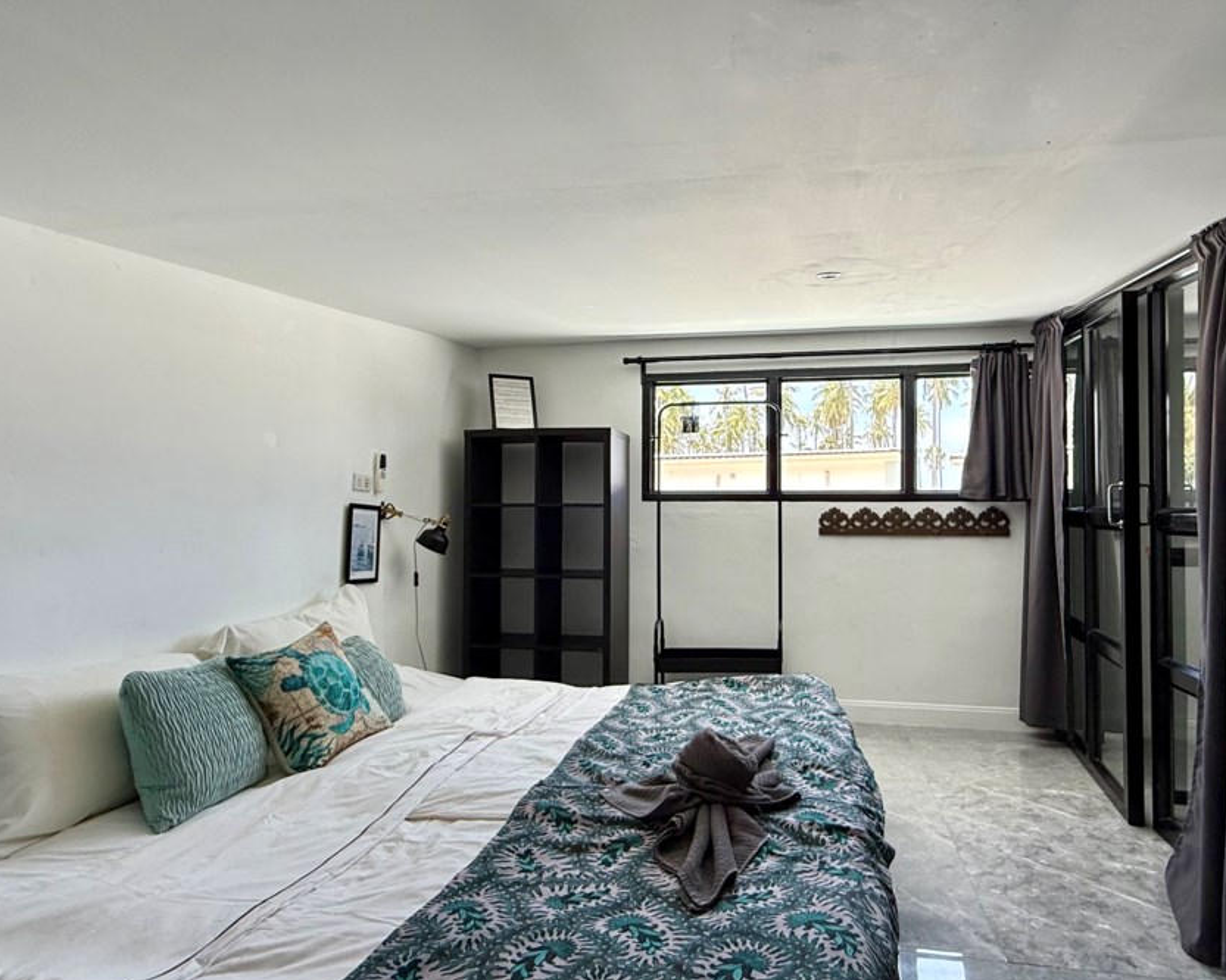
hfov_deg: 77.4
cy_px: 494
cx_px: 676
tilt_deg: +2.2
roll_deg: -0.4
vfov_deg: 65.5
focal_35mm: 21
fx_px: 762
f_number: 2.2
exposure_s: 1/231
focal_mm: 2.22
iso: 64
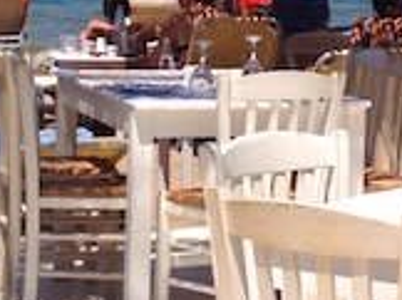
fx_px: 2168
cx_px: 377
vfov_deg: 7.9
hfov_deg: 10.5
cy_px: -32
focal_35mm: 187
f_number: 2.4
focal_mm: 4.28
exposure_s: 1/3690
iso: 50
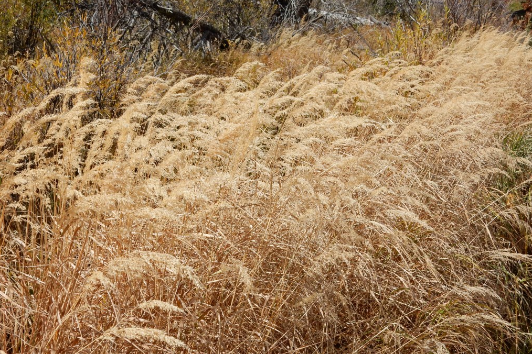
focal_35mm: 63
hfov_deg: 31.9
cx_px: 265
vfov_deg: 21.6
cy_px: 197
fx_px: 931
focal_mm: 10.7
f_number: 4.5
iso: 125
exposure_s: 1/1250
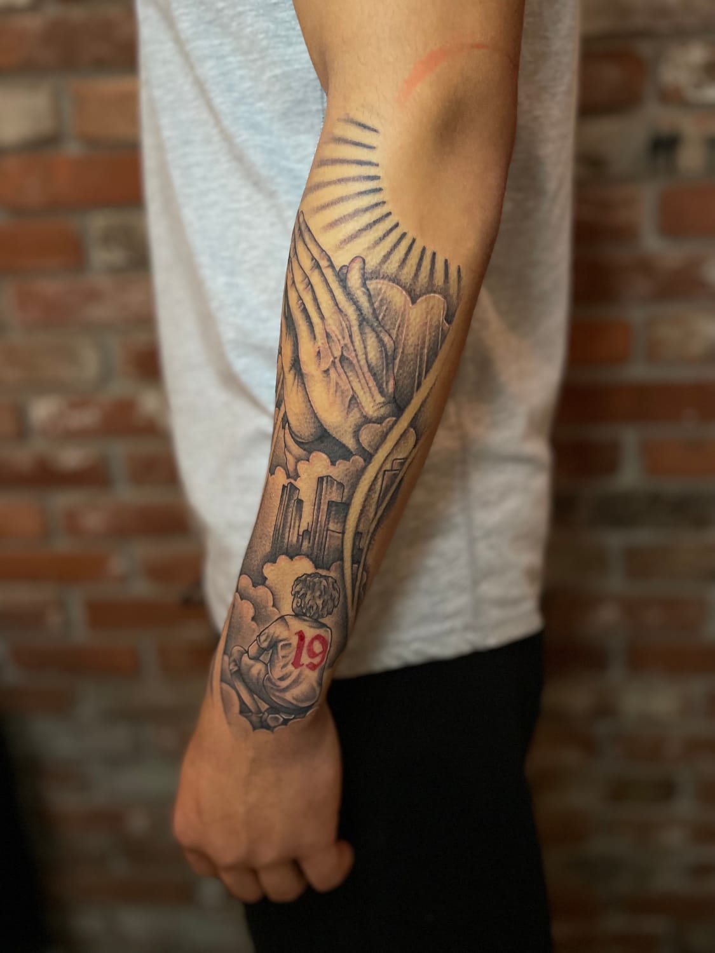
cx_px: 358
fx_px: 716
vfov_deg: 67.3
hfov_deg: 53.1
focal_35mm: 26
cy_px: 476
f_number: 1.6
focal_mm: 4.2
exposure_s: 1/60
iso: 400
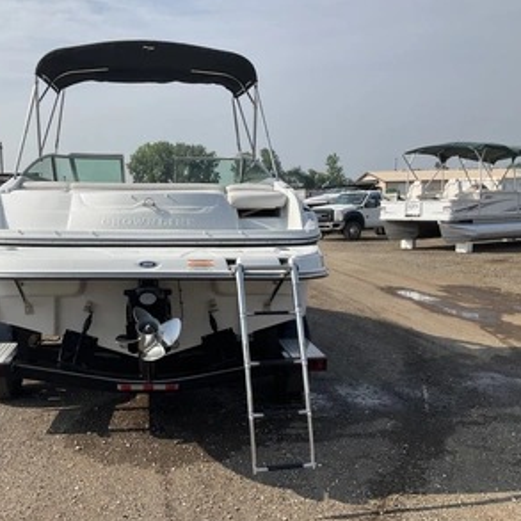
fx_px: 596
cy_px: 260
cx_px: 180
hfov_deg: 46.6
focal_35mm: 35
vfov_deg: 47.2
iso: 25
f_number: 1.8
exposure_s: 1/2227
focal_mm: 3
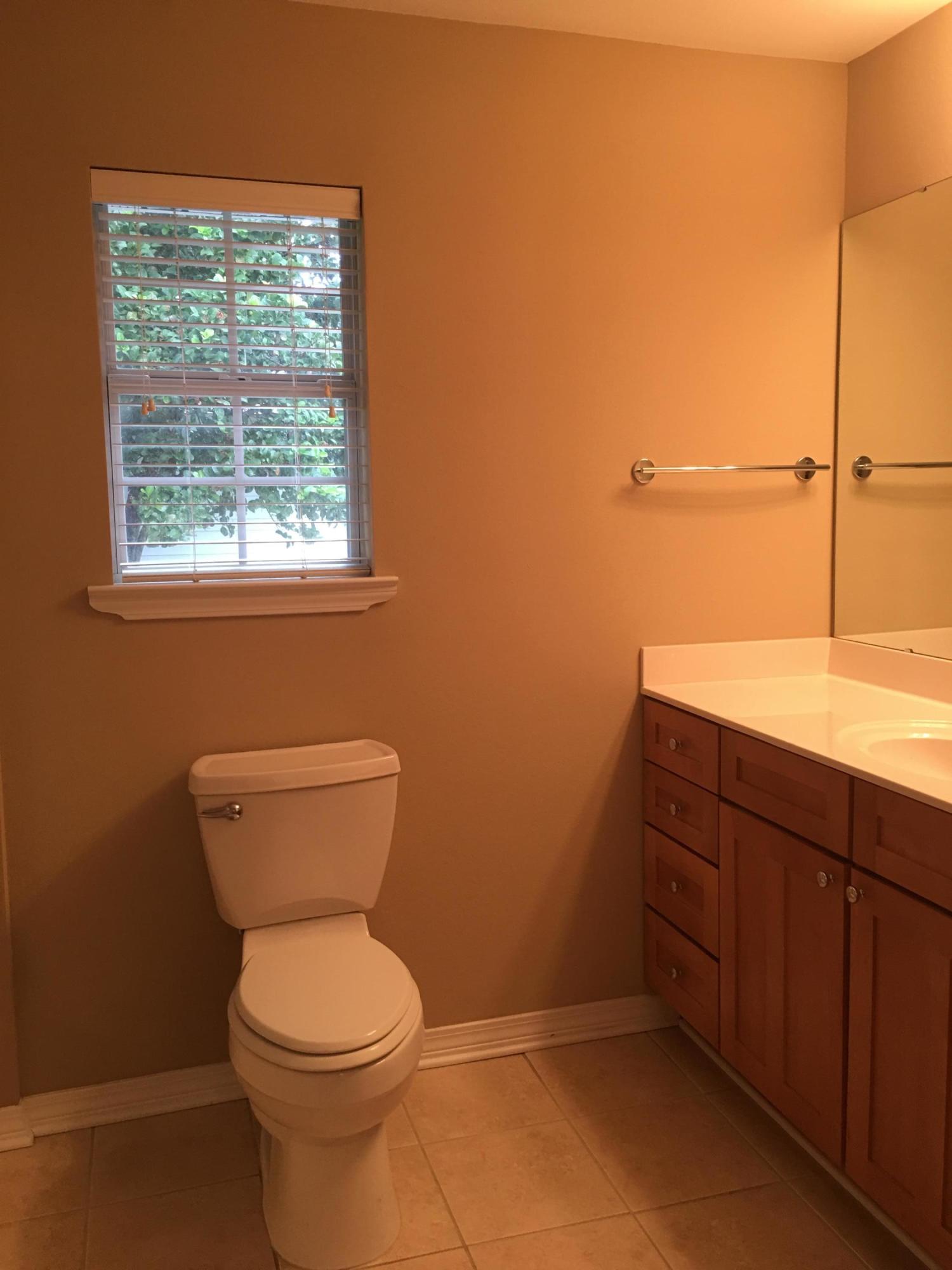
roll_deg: +0.7
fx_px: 1063
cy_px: 635
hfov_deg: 48.2
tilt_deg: -5.5
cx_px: 476
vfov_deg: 61.7
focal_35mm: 29
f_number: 2.2
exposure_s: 1/15
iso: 40
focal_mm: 4.15
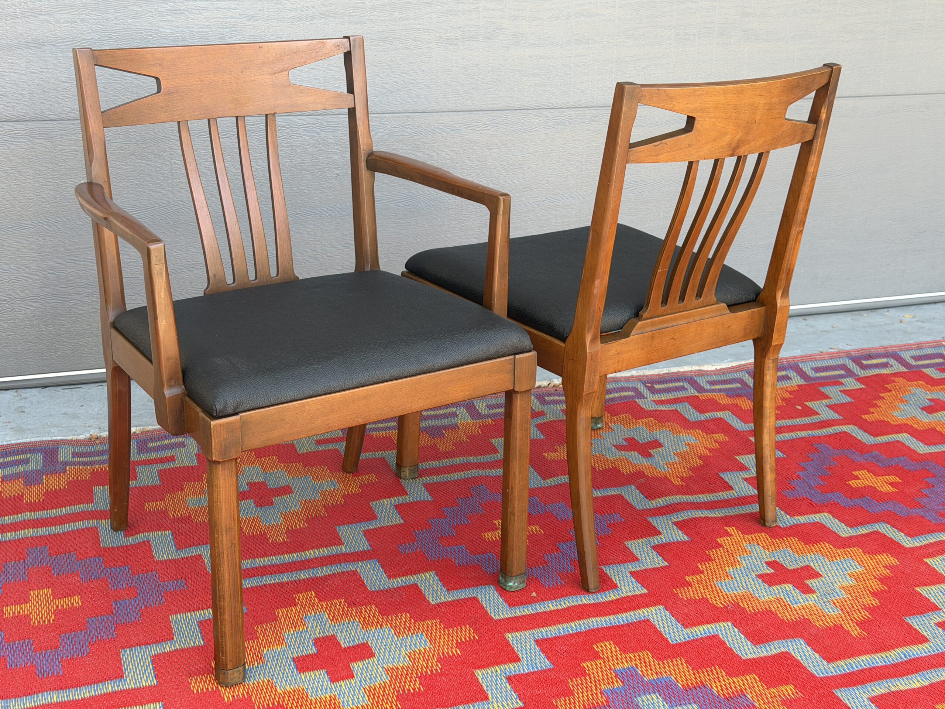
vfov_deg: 30.3
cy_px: 354
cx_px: 472
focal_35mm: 48
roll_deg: -0.7
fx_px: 1310
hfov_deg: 39.7
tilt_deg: -17.0
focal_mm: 6.76
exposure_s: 1/121
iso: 50
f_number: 1.78
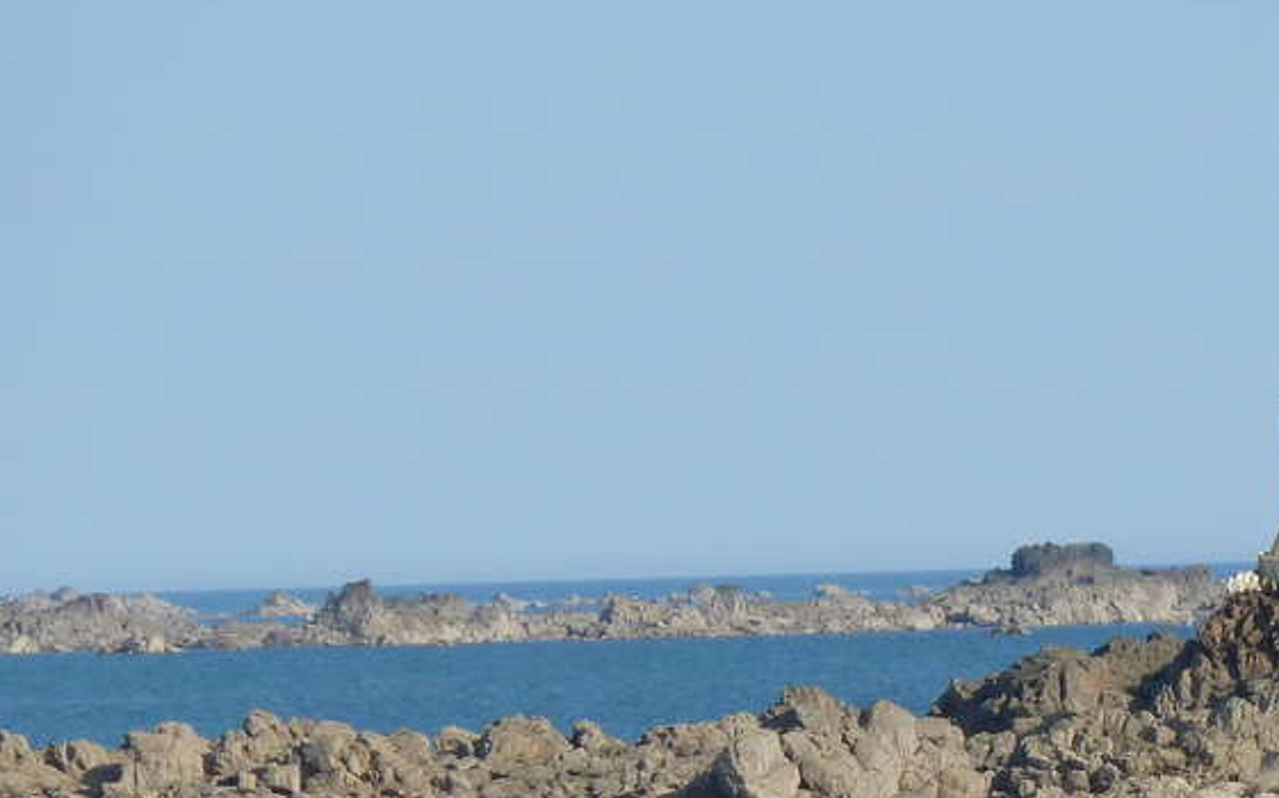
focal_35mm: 413
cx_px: 1350
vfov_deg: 3.2
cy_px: 793
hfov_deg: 5.1
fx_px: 14389
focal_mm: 29.9
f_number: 4.5
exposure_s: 1/500
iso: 100
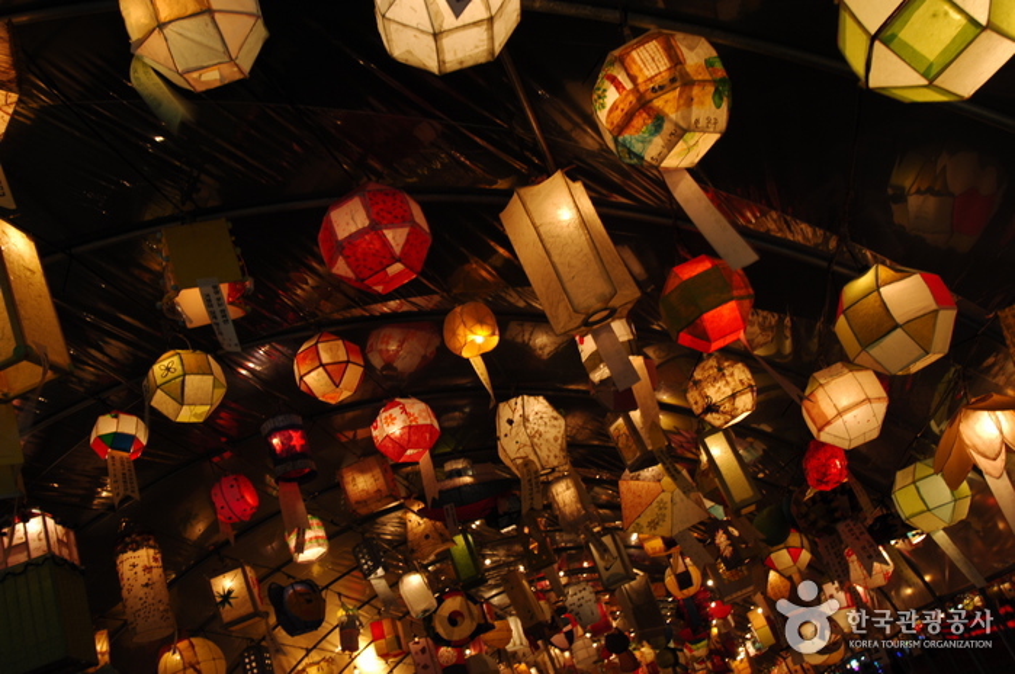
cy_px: 337
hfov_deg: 53.2
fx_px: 1014
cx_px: 508
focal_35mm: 36
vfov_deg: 36.8
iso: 200
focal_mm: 24
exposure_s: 1/5
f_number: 5
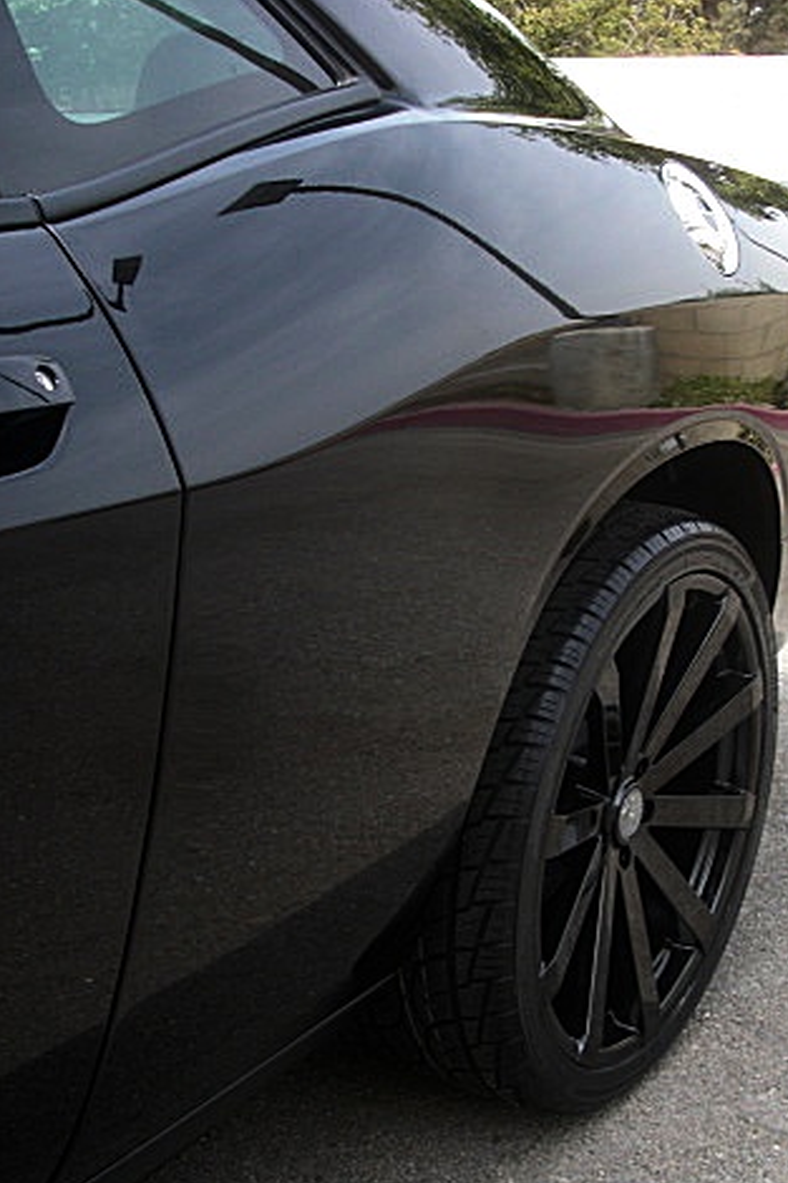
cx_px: 418
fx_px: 1676
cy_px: 592
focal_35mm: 51
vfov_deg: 38.9
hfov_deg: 26.5
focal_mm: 6.3
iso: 50
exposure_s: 1/200
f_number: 2.8
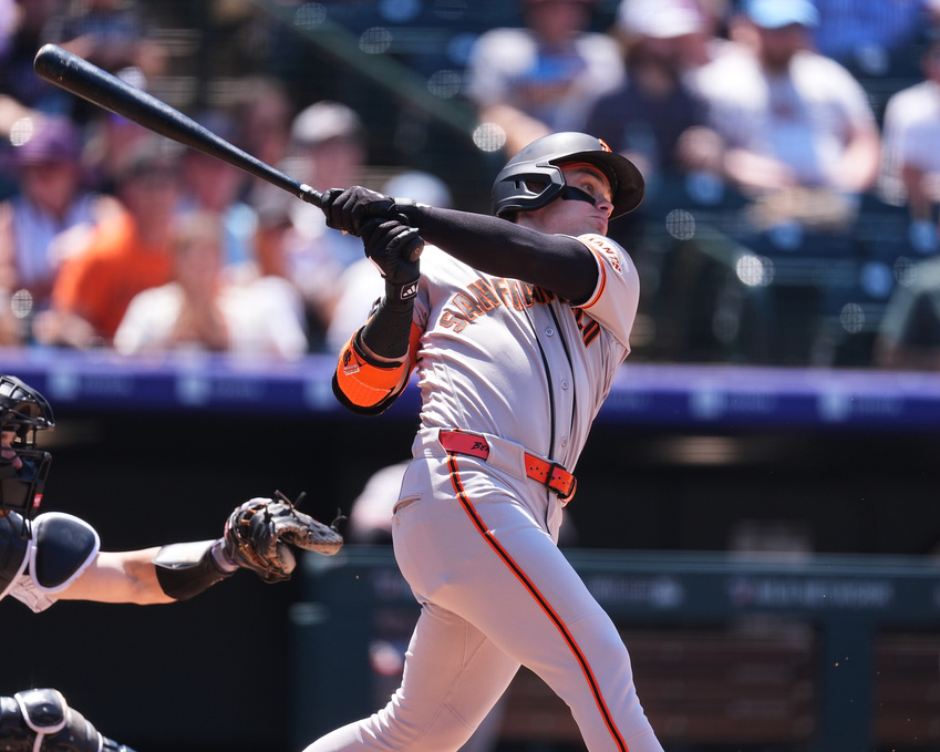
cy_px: 375
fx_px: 18888
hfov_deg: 2.9
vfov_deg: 2.3
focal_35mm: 679
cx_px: 456
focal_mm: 600
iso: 400
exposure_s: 1/1600
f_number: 4
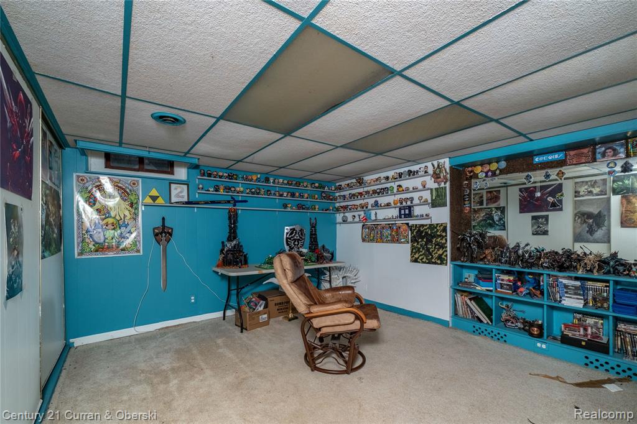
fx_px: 265
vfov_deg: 77.3
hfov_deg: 100.4
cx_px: 318
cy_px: 212
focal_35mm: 15
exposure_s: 1/125
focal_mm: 10
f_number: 6.4
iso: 640
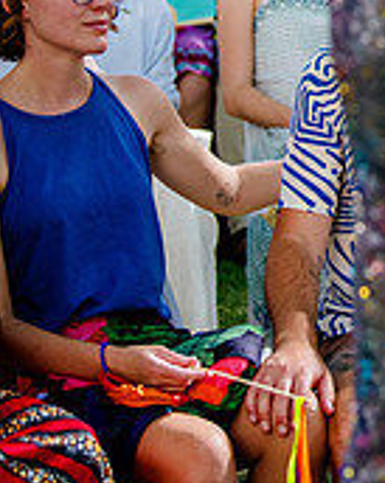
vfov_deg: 8.7
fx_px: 3170
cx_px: 770
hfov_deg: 6.7
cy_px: 27
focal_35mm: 222
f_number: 3.2
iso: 800
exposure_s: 1/800
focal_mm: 70
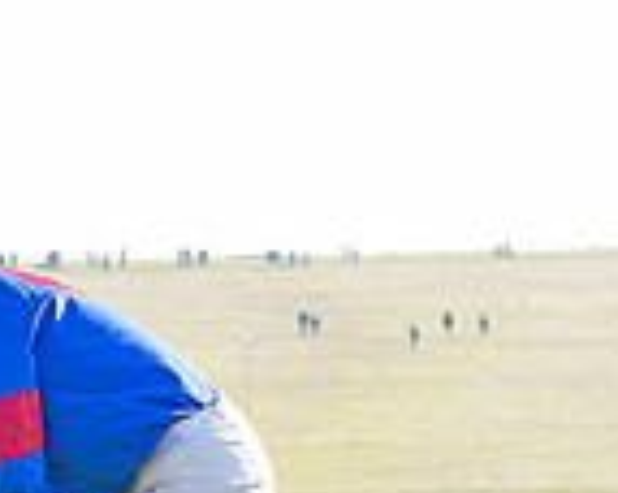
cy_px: 959
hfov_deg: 5.6
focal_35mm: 343
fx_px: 6265
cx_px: 697
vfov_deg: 4.4
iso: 640
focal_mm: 47
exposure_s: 1/1000
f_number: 4
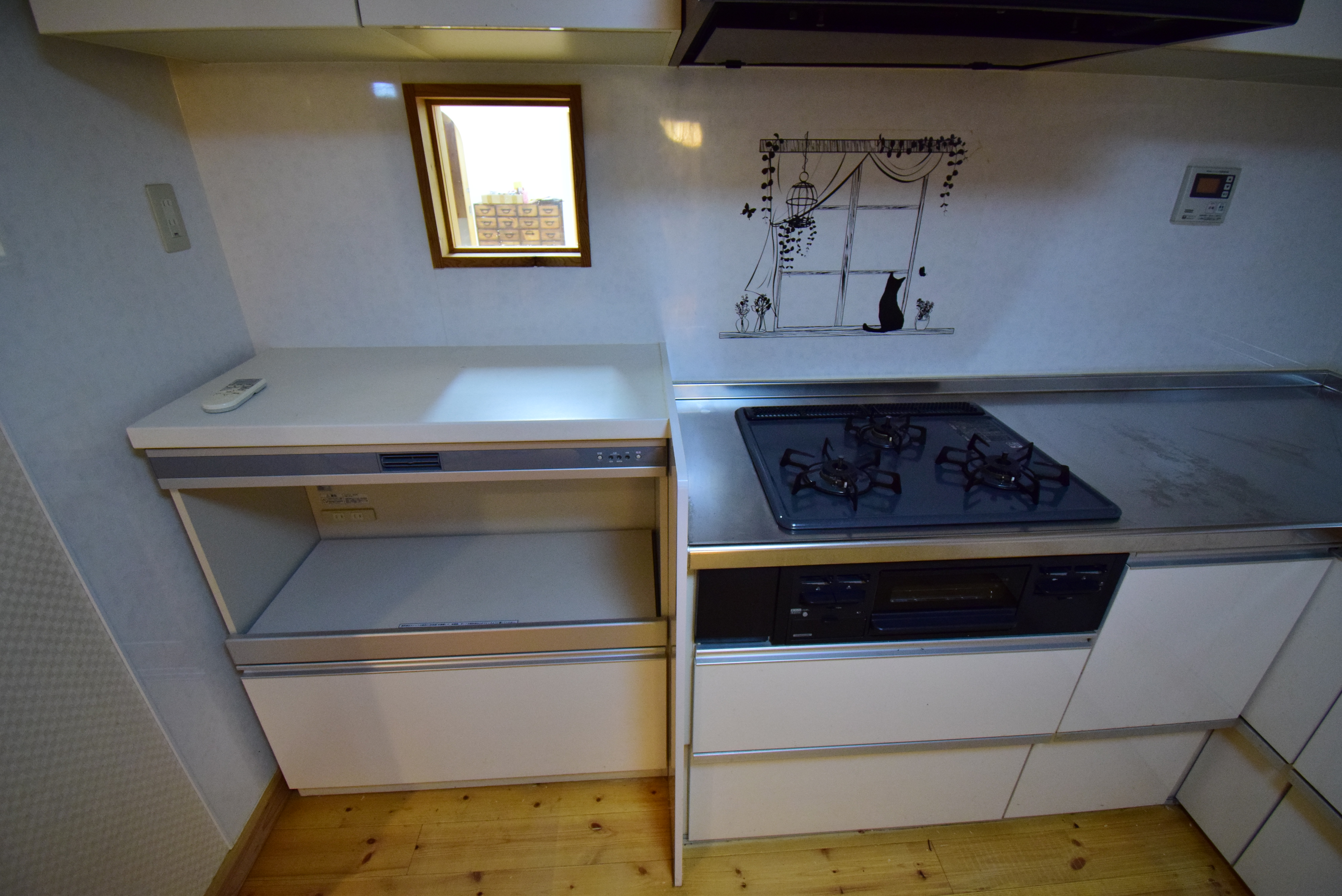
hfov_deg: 100.4
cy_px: 448
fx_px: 559
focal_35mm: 15
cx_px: 671
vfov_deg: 77.4
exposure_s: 1/90
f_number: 4.8
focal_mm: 10
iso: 1600
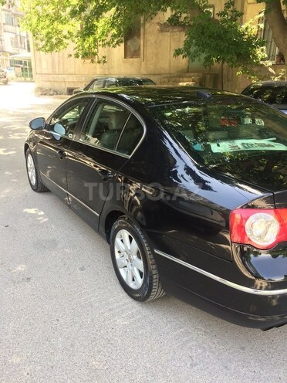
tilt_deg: -18.9
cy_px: 192
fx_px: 321
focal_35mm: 29
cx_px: 144
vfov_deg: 61.7
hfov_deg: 48.2
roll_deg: +0.1
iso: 40
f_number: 2.2
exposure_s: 1/100
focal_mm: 4.15
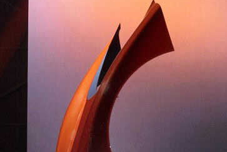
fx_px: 1010
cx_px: 503
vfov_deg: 8.6
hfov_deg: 11.2
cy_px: 117
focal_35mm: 160
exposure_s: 1/40
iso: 200
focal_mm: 25.5
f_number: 8
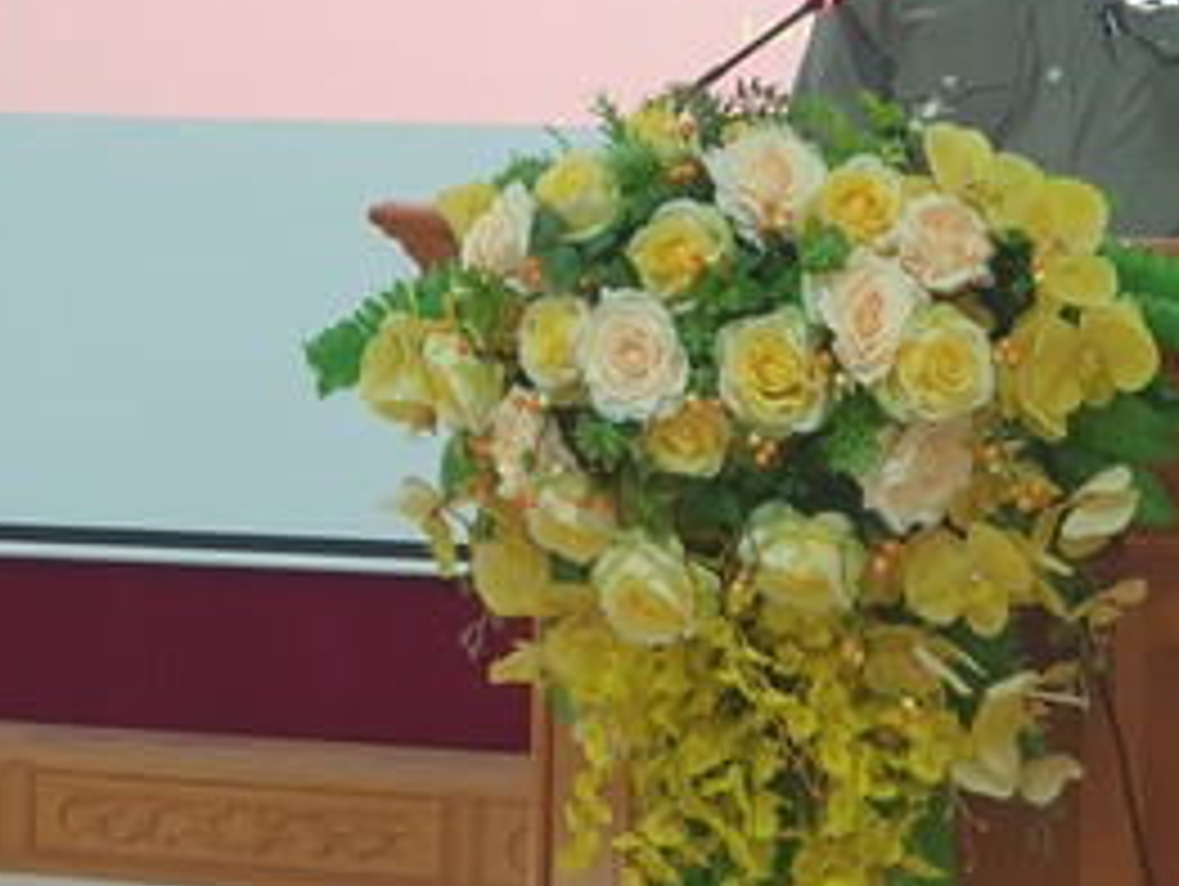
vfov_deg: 12.3
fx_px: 4057
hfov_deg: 16.5
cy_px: -27
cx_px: 522
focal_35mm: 119
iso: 160
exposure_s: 1/33
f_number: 2.4
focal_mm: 6
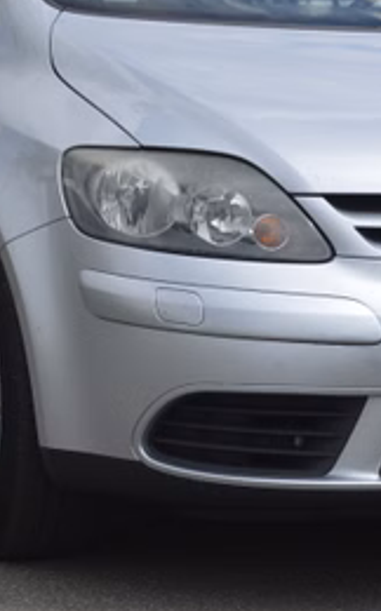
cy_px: 282
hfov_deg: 8.3
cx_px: 336
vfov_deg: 13.3
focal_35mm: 158
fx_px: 2631
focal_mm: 42
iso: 100
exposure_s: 1/250
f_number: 8
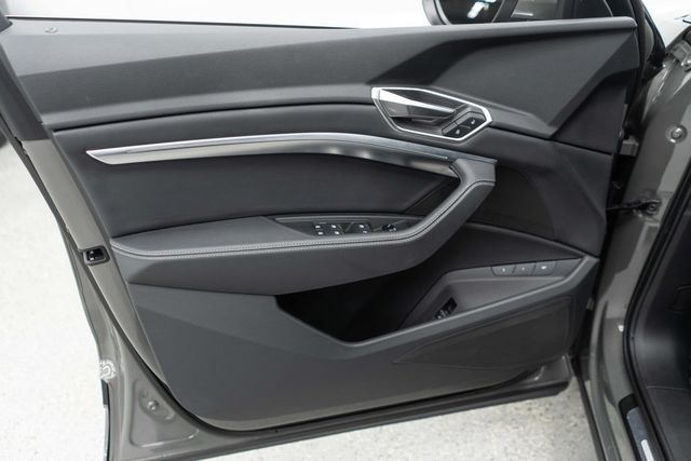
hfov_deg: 65.5
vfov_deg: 46.4
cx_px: 346
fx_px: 538
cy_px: 230
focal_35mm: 28
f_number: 3.2
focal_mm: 28
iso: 500
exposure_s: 1/40
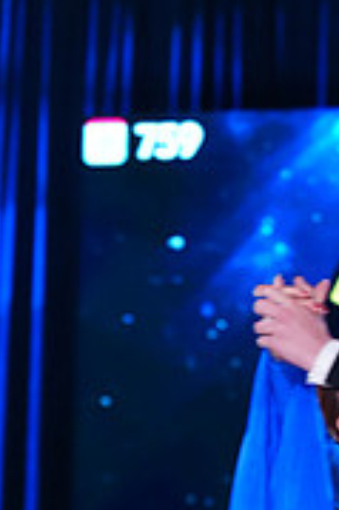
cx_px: 449
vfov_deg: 6.3
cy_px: 818
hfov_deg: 4.3
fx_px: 4543
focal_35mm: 321
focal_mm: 99
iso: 3200
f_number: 4.5
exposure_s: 1/250
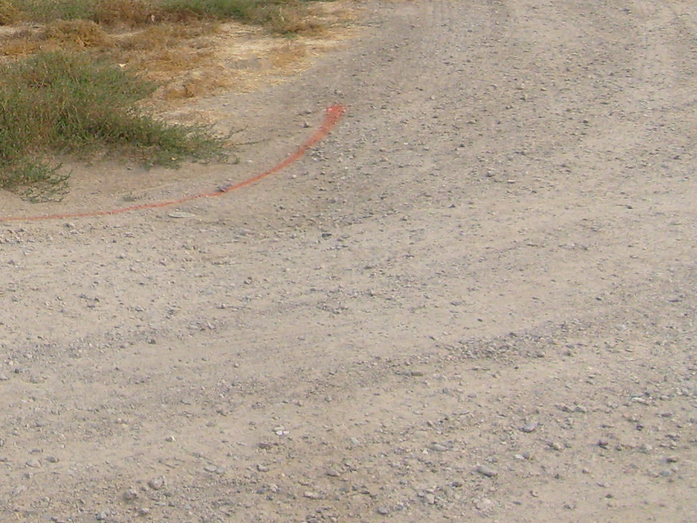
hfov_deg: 22.5
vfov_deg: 17.6
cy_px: -54
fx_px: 1631
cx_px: -103
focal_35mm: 81
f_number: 7.1
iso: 80
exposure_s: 1/180
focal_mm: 5.8
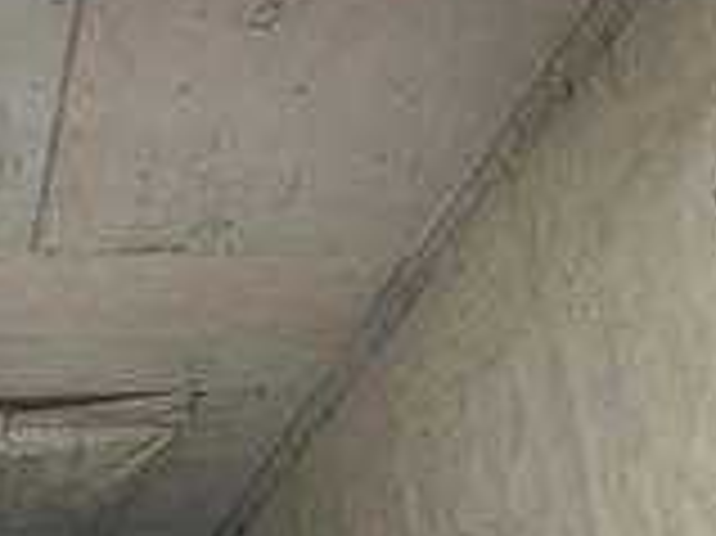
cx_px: 135
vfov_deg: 20.1
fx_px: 1509
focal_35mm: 73
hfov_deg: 26.2
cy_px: 320
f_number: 1.8
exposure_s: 1/122
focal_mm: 3
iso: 40
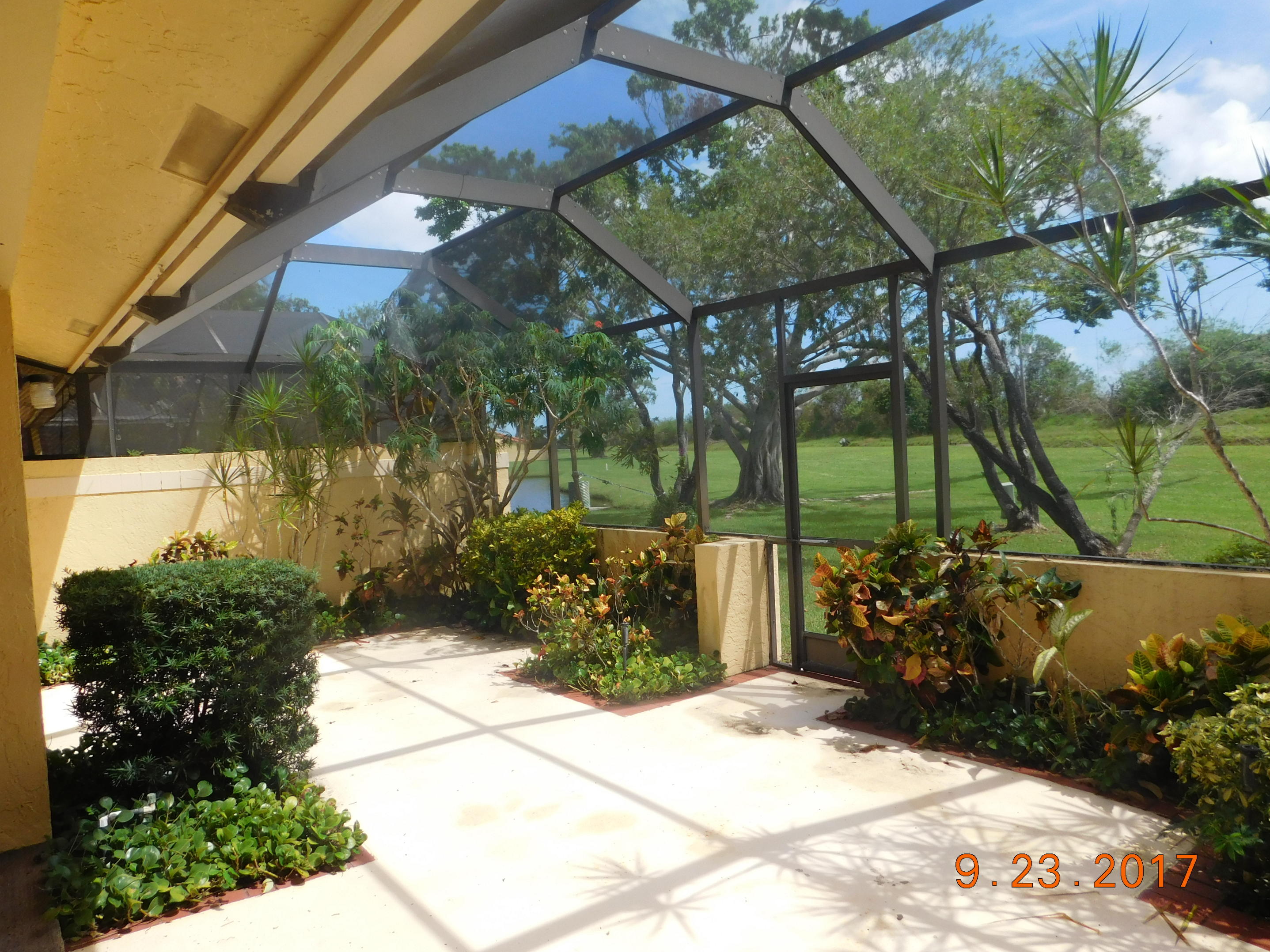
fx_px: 880
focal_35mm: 24
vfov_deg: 56.8
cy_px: 479
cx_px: 620
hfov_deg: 71.6
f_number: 3
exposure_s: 1/1000
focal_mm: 4
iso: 125
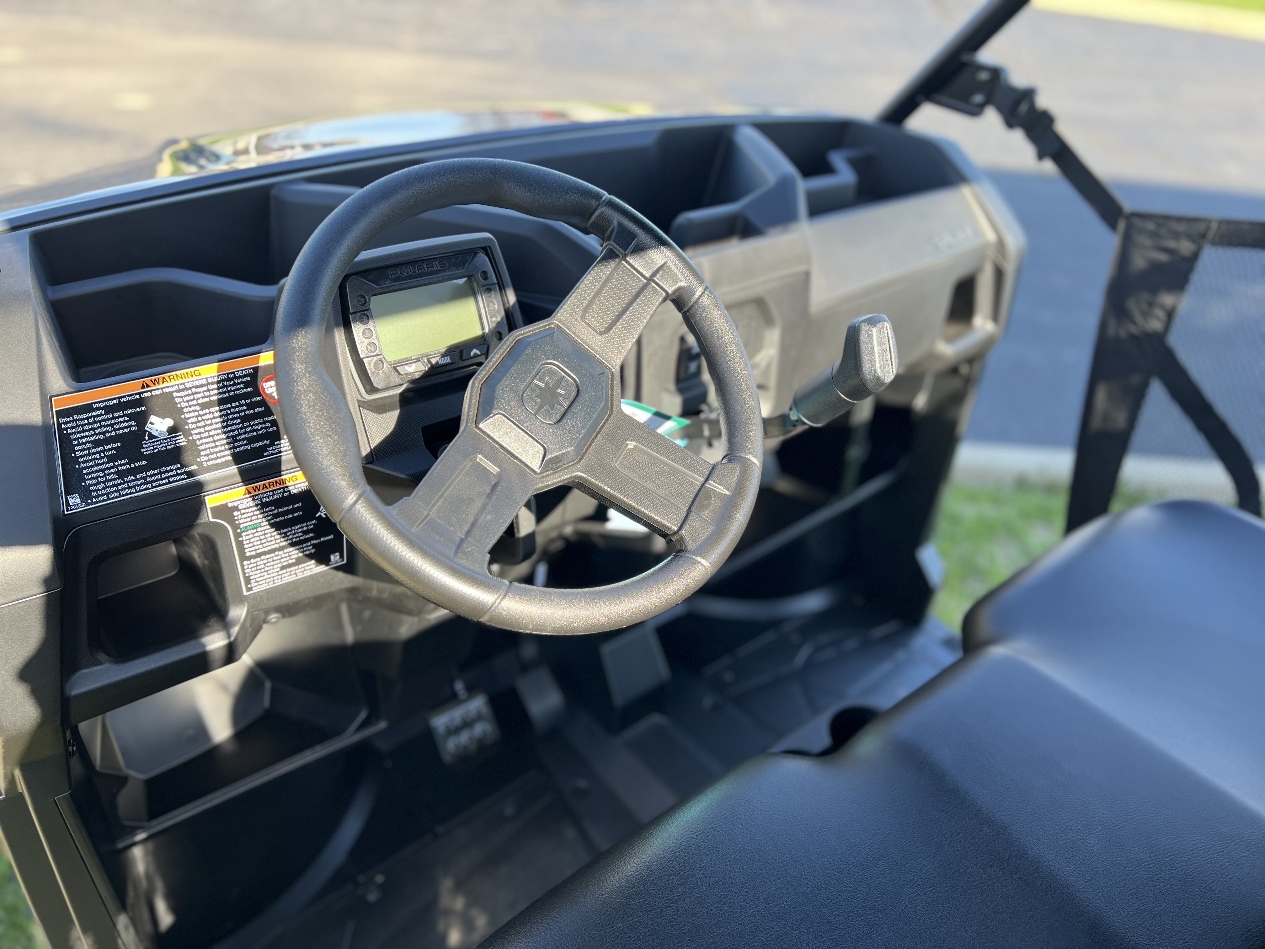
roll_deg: -8.4
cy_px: 474
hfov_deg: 67.3
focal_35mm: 26
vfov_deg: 53.1
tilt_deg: -34.9
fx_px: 950
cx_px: 632
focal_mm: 5.7
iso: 50
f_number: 1.5
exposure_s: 1/391
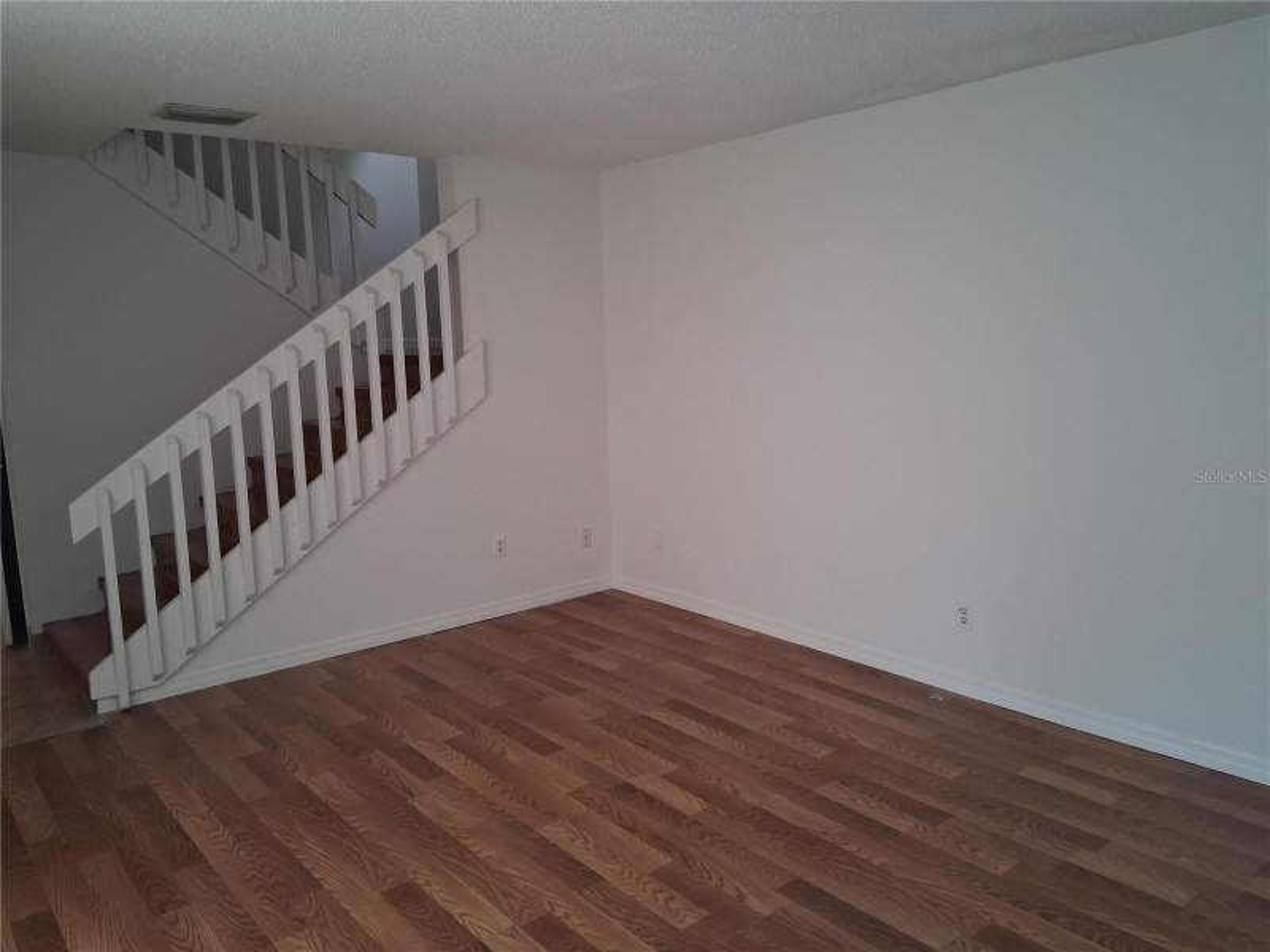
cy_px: 476
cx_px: 635
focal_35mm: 26
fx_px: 954
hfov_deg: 67.3
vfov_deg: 53.1
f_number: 1.8
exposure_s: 1/100
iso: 320
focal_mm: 3.98
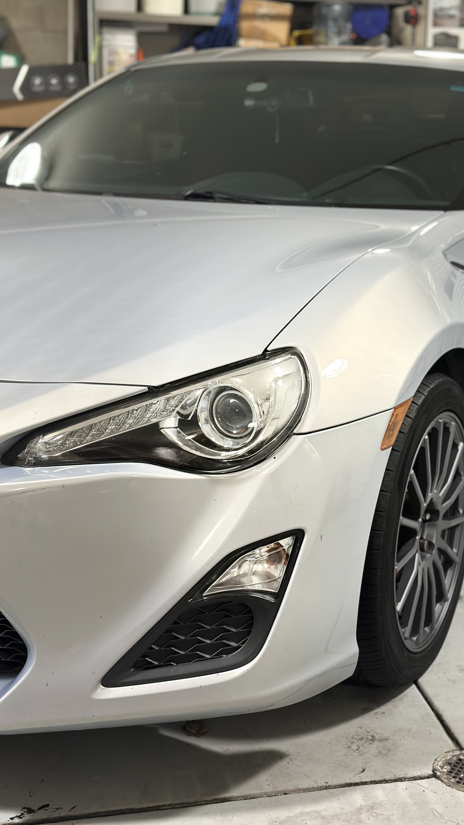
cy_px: 415
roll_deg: -2.0
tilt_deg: -14.0
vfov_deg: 39.2
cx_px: 308
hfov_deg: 22.5
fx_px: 1159
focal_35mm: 53
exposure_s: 1/120
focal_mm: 6.86
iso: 160
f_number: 1.78
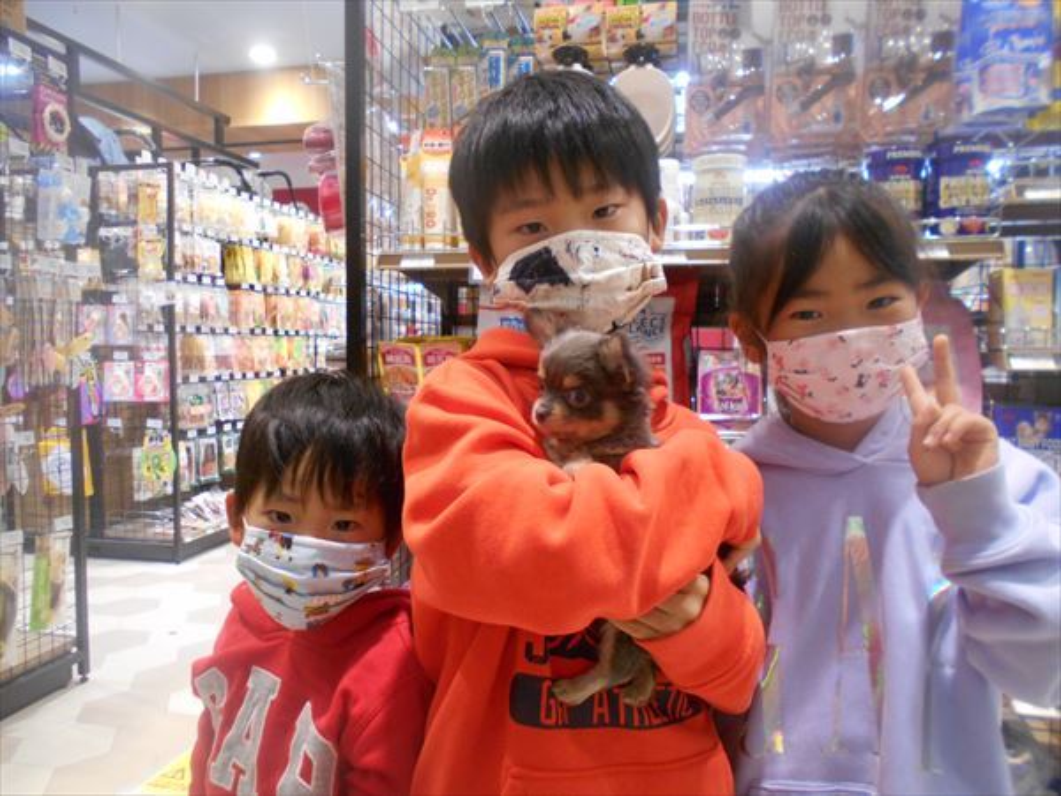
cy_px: 398
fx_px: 797
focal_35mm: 26
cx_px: 530
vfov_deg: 53.1
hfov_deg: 67.3
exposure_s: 1/30
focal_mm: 4.6
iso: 320
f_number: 3.2
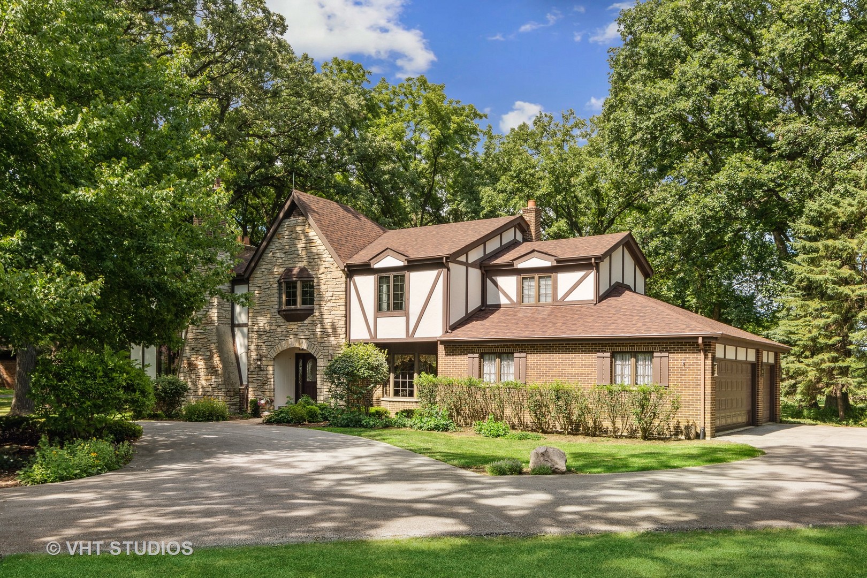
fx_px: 674
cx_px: 434
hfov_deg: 65.5
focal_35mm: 28
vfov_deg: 46.4
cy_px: 289
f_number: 11
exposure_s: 1/250
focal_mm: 19
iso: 400
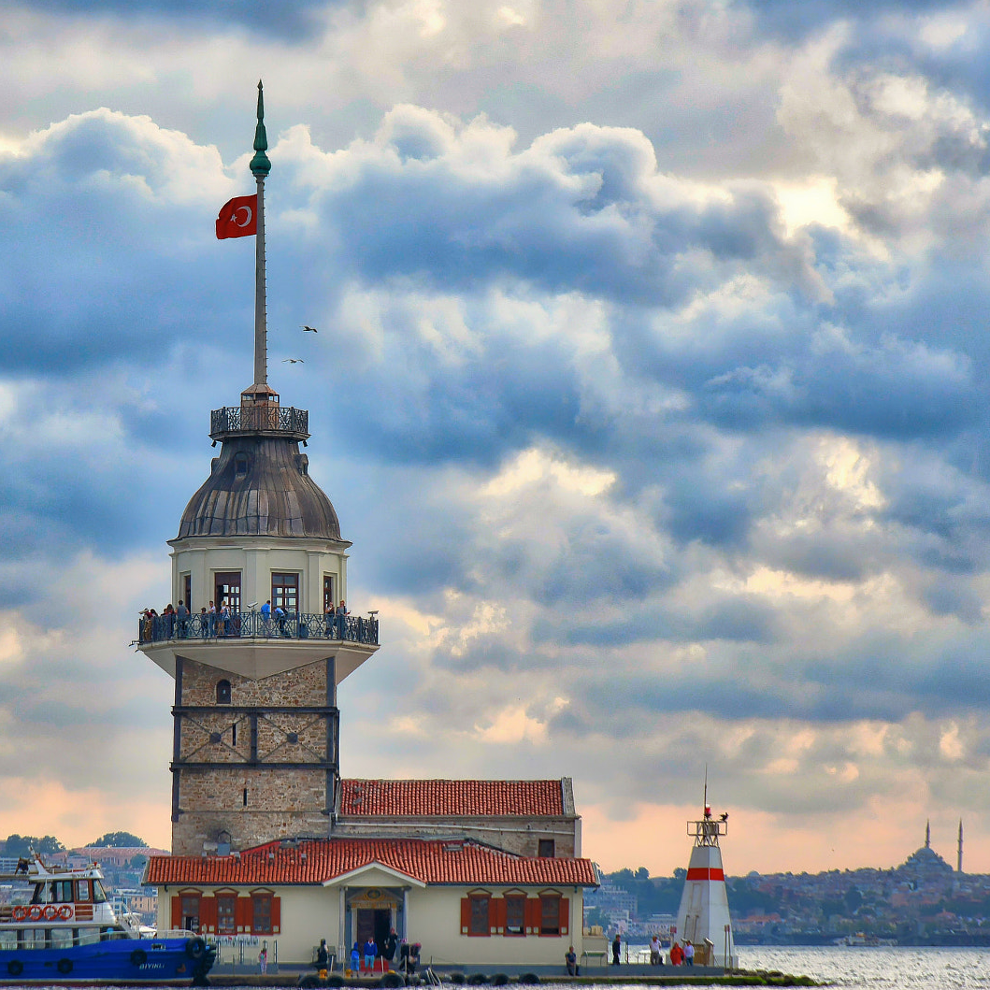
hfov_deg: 14.2
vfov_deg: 14.3
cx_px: 258
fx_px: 3948
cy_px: 495
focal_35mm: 122
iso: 500
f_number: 7.1
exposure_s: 1/400
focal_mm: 95
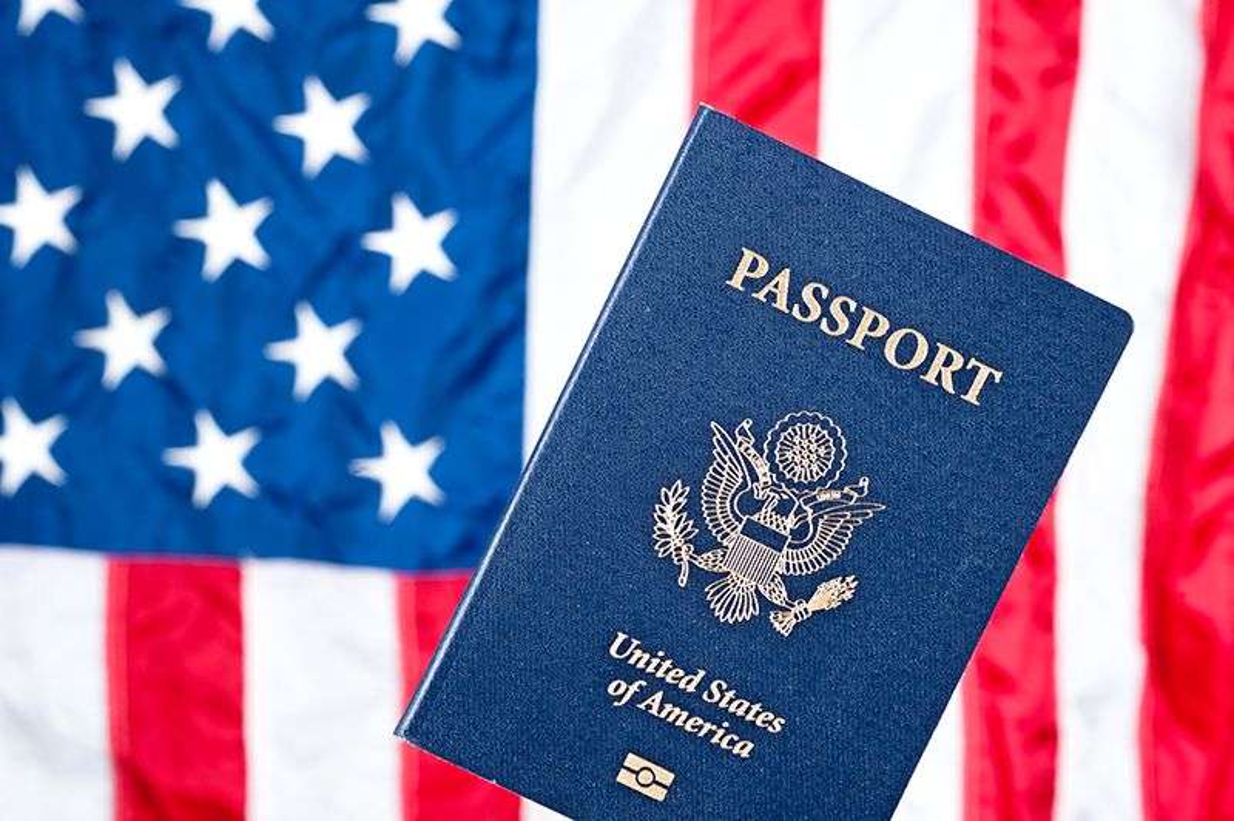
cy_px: 410
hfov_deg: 33.4
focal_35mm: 60
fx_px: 2055
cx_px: 617
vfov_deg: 22.6
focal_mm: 60
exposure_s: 1/200
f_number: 13
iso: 200
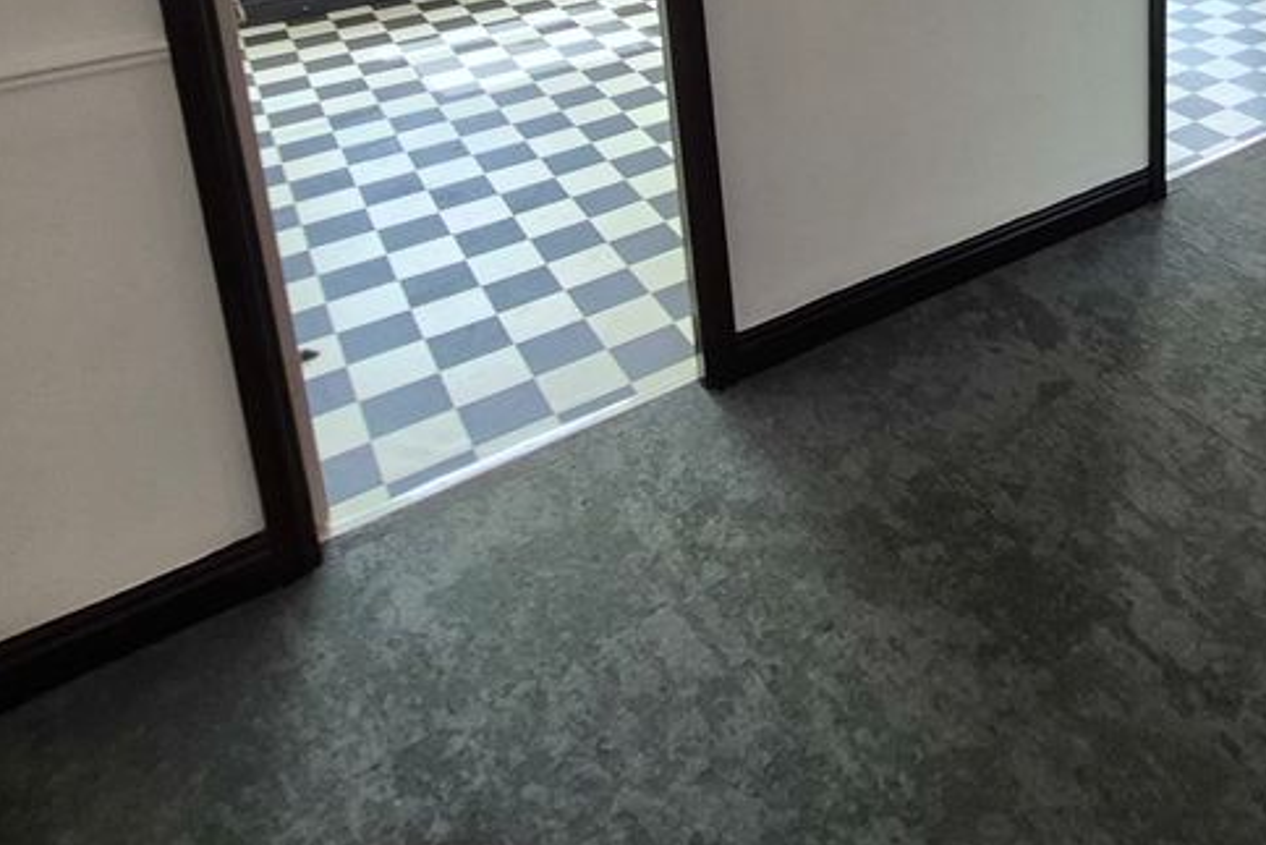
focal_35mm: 31
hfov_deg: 56.6
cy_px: -156
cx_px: 981
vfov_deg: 34.4
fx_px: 1090
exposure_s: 1/50
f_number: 2.2
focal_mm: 1.74
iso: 100
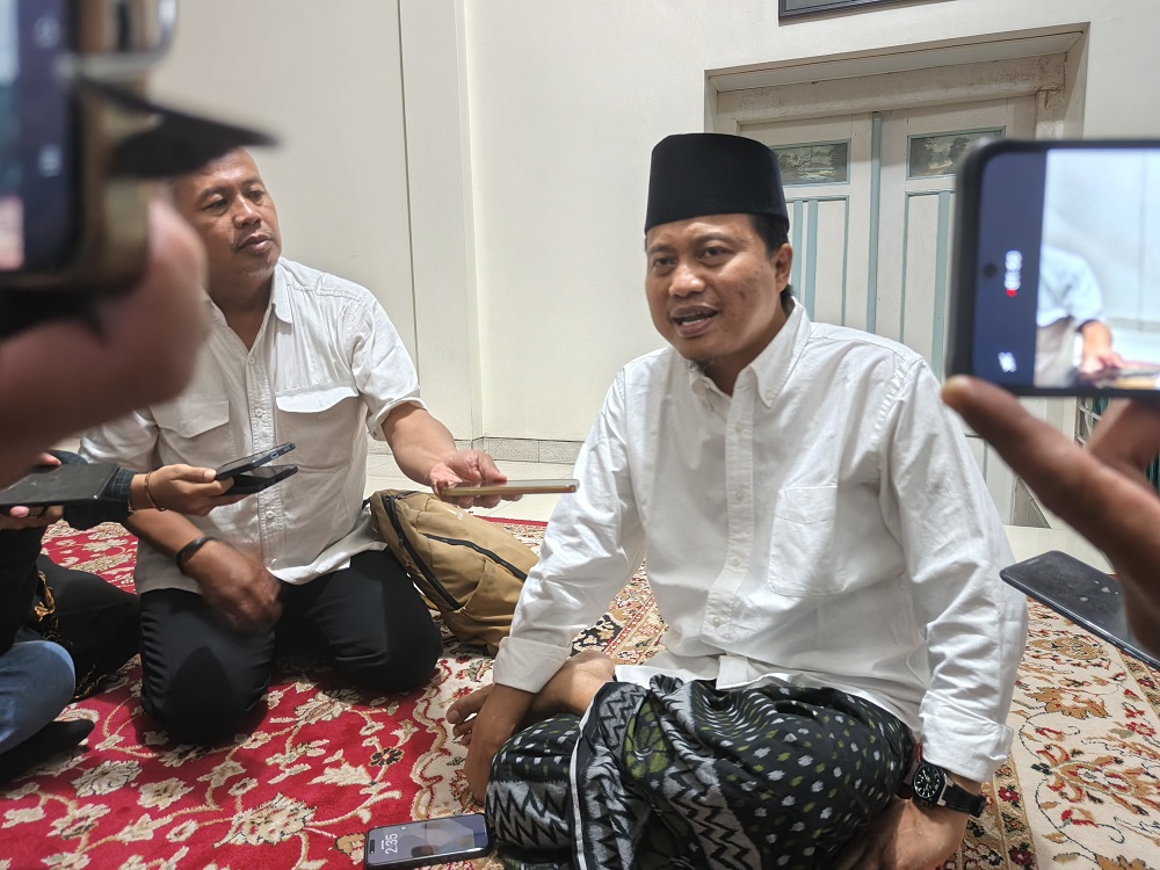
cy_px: 435
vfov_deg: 58.9
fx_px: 771
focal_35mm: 23
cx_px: 580
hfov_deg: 73.9
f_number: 1.8
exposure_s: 1/20
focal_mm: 5.56
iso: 3076
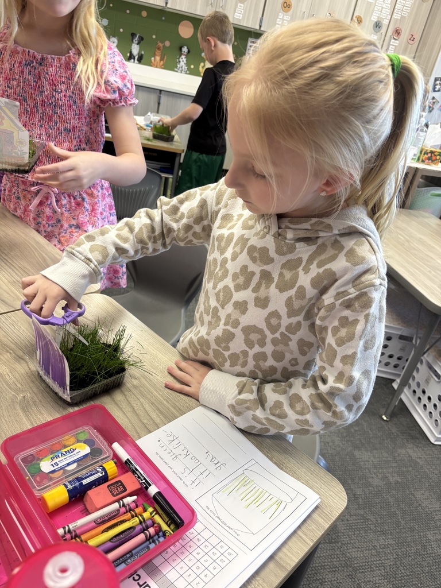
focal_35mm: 26
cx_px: 220
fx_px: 442
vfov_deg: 67.3
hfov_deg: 53.1
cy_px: 294
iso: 100
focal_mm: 5.96
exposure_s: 1/60
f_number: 1.6
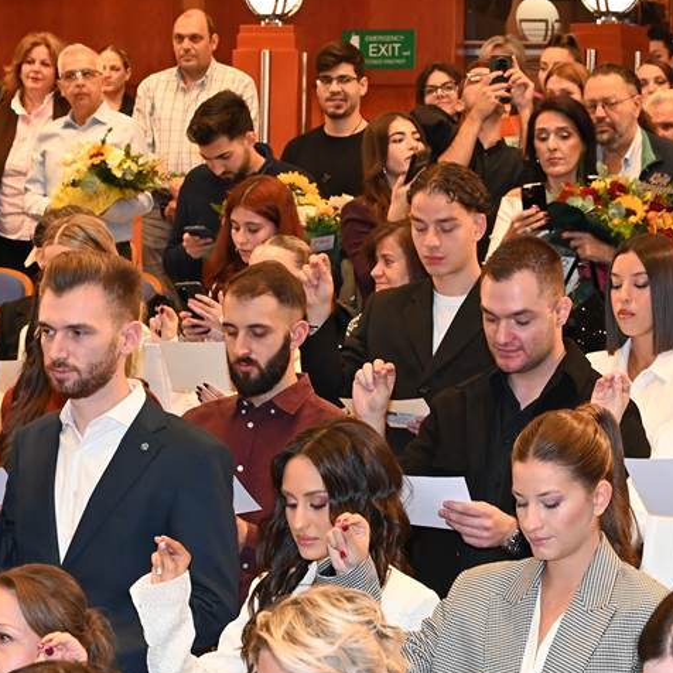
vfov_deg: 12.1
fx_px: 3167
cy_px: 352
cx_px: 501
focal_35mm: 144
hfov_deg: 12.1
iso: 1600
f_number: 8
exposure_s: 1/60
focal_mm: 70
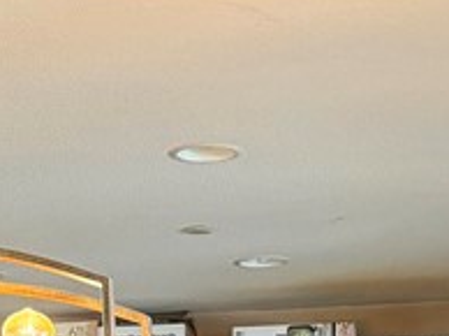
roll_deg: +1.4
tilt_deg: -9.0
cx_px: 199
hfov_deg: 15.5
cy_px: 869
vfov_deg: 9.9
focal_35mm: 127
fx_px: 1645
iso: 250
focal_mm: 6.76
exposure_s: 1/60
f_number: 1.78
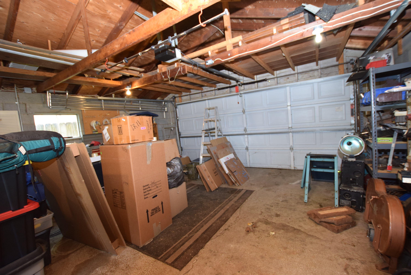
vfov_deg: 77.4
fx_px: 171
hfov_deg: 100.3
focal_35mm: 15
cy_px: 138
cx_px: 206
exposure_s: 1/60
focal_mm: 10
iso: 1000
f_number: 3.5
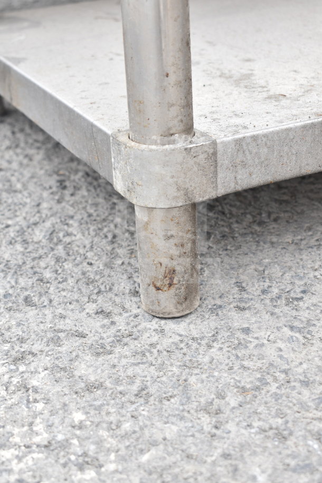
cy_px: 242
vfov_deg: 33.4
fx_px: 805
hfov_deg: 22.6
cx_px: 161
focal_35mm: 60
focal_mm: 40
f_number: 5.6
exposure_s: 1/125
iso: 200
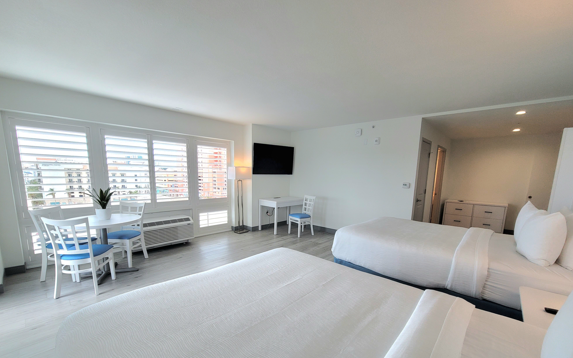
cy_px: 207
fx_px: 219
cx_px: 285
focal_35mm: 14
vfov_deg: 78.1
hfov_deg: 105.3
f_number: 2.2
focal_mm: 2.2
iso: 64
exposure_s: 1/161
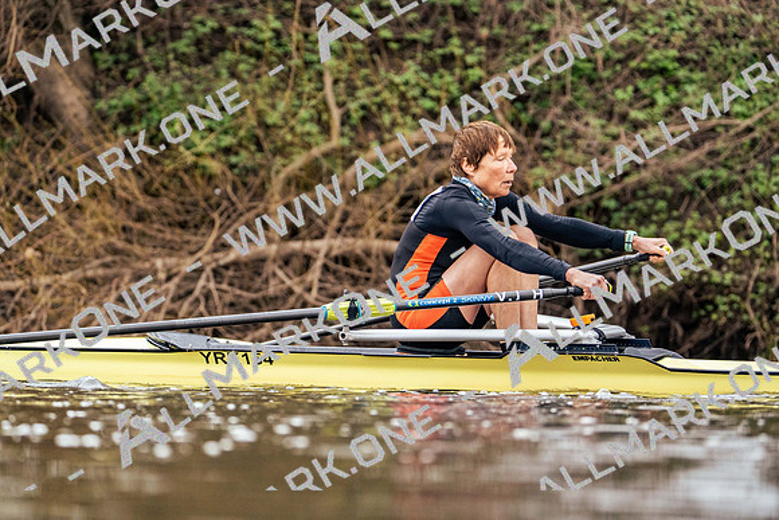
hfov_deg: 6.0
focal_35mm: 341
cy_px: 260
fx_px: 7380
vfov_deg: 4.0
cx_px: 390
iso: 4000
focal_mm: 341
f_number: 6.3
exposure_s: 1/2000
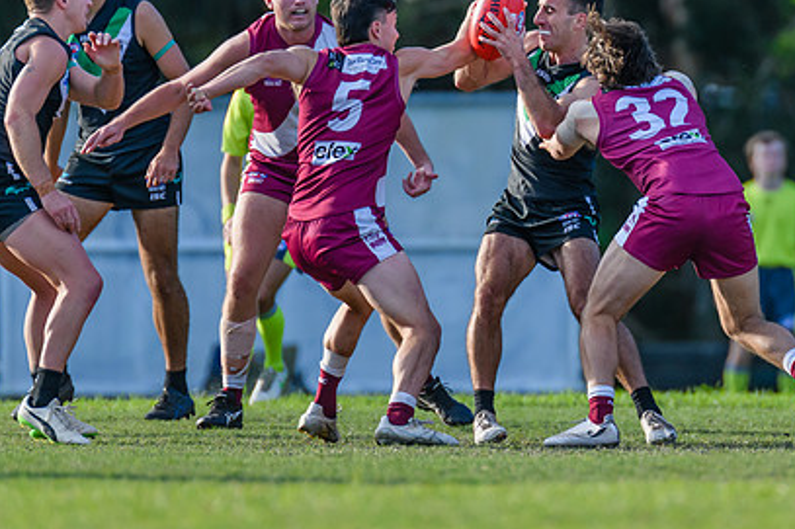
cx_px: 637
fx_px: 18608
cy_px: 189
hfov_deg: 2.4
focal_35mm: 843
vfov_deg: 1.6
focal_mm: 380
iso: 1250
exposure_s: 1/2500
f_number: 4
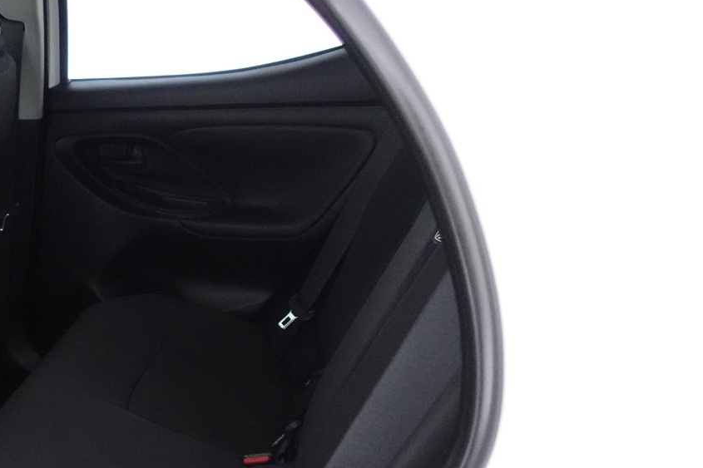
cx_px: 44
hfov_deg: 39.1
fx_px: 898
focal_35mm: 46
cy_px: 372
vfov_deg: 28.6
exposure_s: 1/60
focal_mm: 9.4
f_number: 1.8
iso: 3200
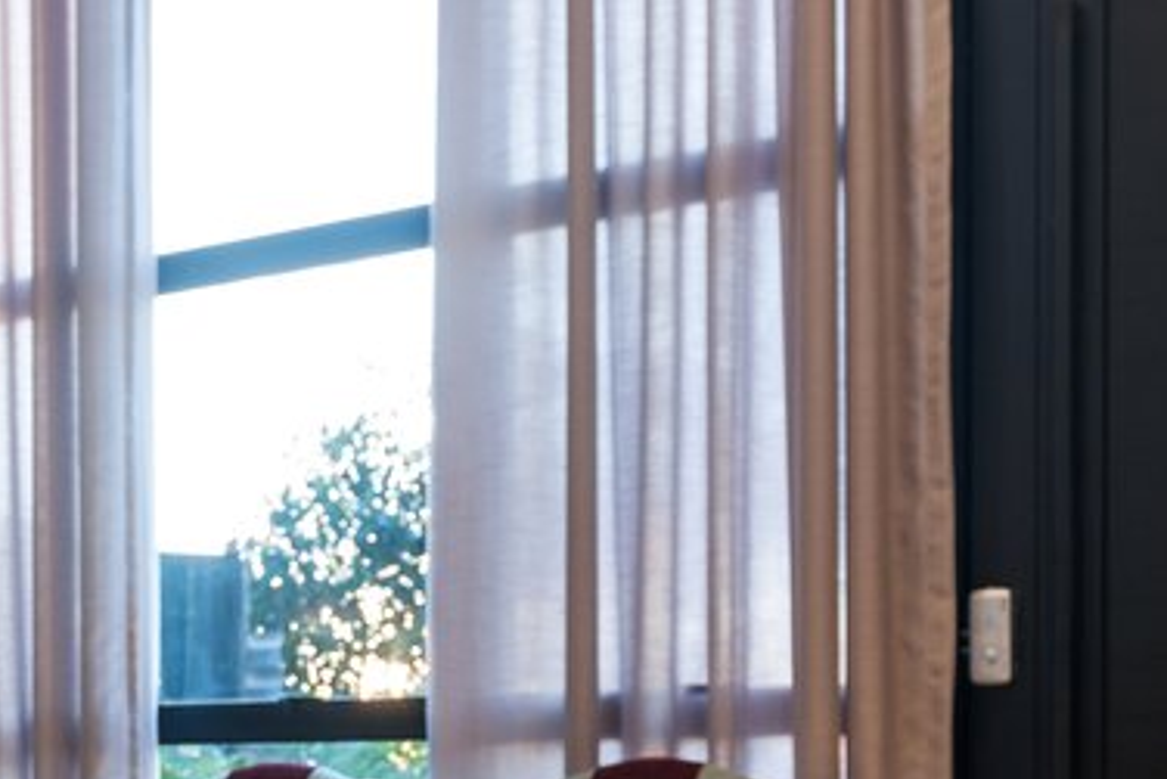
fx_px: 2140
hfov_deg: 27.8
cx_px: -123
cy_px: 815
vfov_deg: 19.9
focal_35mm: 66
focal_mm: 24
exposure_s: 1/30
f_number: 3.5
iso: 100
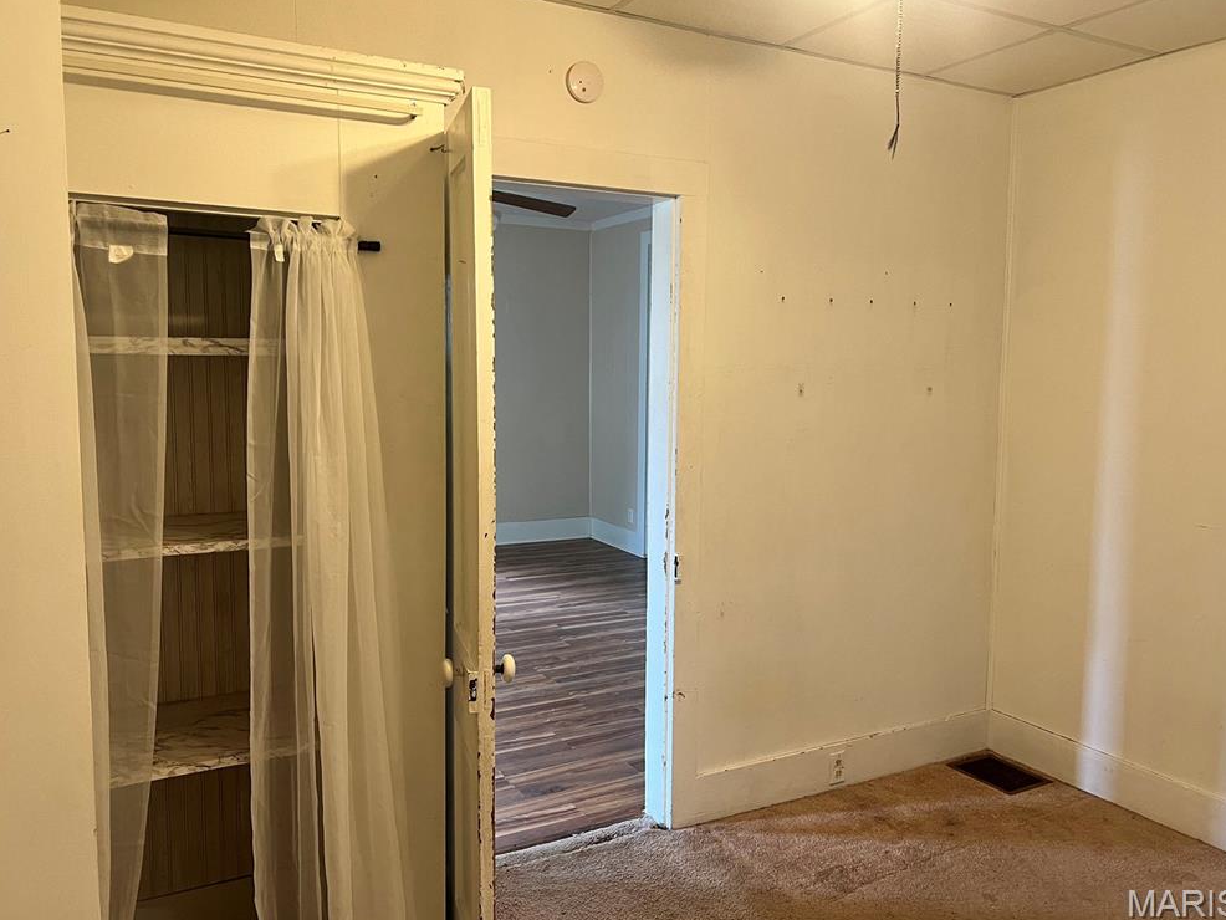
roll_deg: -0.8
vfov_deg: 51.4
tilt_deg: -3.5
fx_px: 956
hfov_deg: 65.3
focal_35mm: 27
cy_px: 453
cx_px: 615
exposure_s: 1/60
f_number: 1.5
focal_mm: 5.7
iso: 125
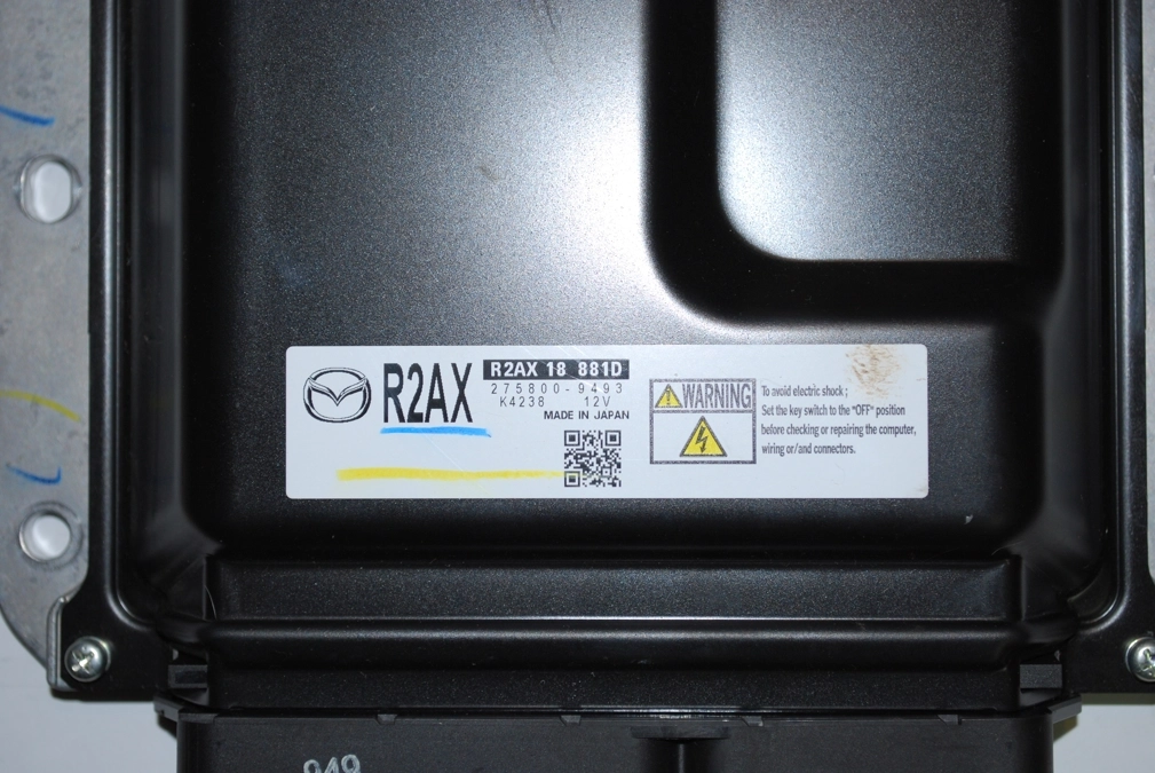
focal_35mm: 66
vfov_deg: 20.7
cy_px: 386
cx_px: 578
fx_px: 2120
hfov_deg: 30.5
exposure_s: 1/60
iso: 200
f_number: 5.3
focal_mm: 44
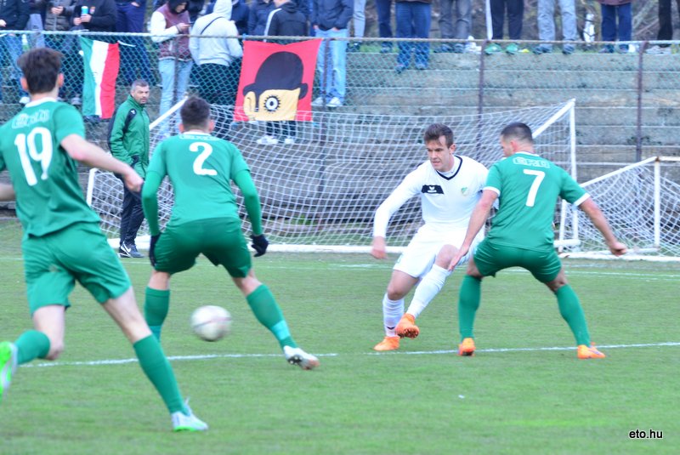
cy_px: 228
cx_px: 340
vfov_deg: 5.0
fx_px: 5246
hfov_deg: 7.4
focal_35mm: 278
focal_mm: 185
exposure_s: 1/200
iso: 400
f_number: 5.6
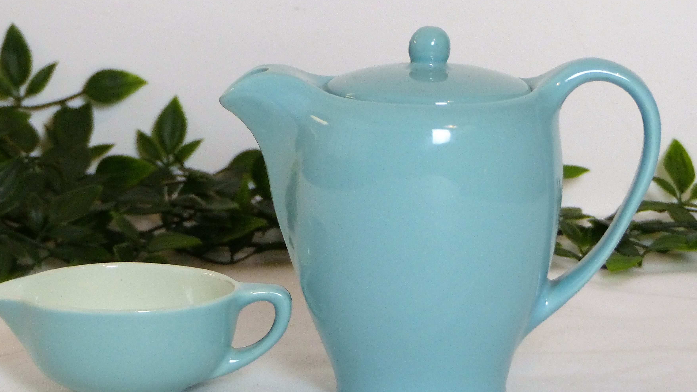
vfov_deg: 6.0
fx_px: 3770
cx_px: 333
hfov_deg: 10.6
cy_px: 225
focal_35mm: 204
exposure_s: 1/80
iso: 400
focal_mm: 27
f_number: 2.8
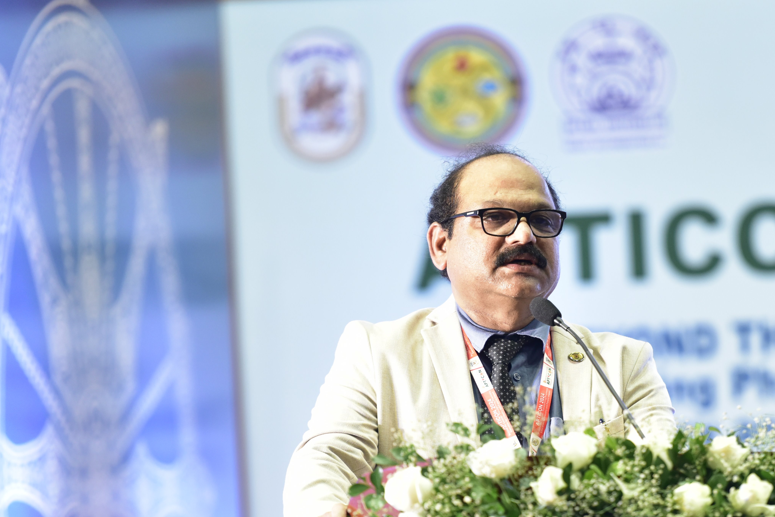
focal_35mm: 292
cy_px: 345
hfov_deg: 7.0
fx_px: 6288
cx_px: 509
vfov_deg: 4.7
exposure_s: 1/160
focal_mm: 190
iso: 2000
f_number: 2.8
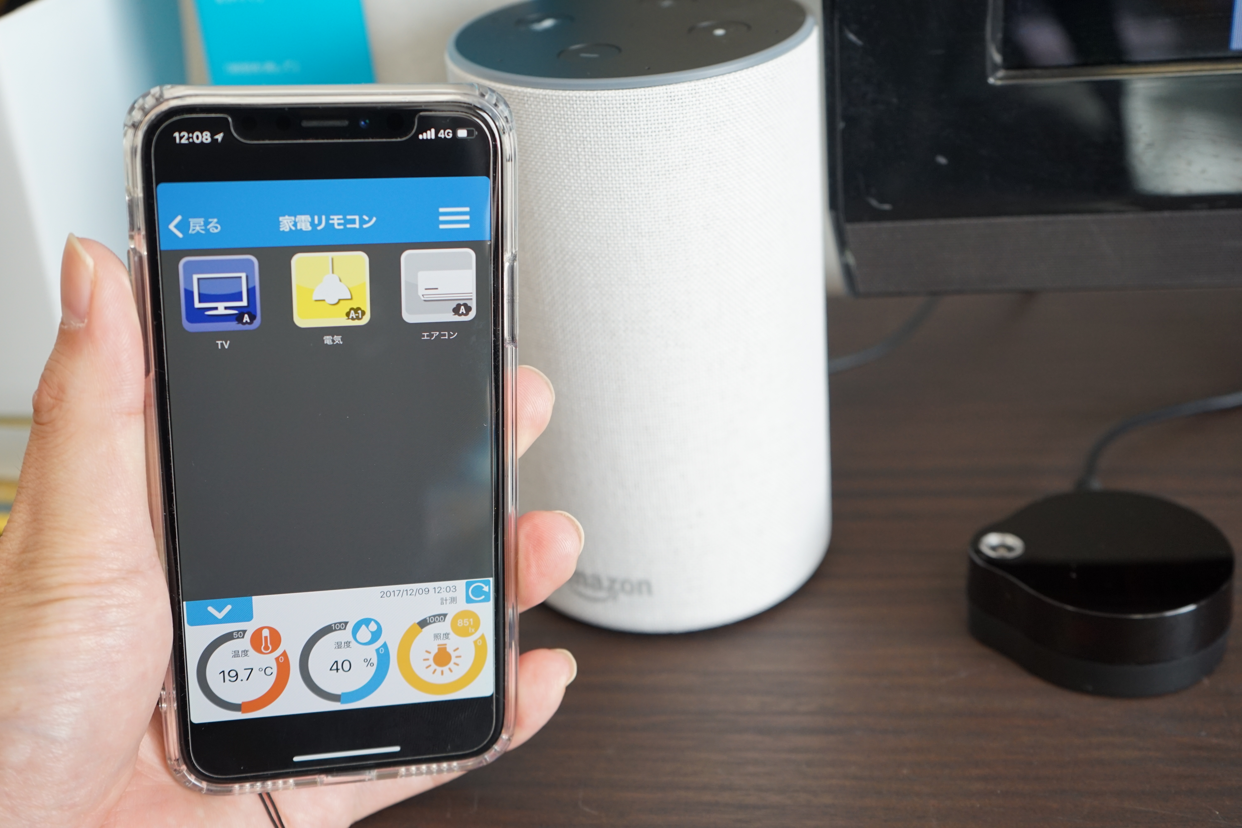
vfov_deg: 30.5
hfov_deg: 44.5
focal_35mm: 44
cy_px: 414
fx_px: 1518
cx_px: 621
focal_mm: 44
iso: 800
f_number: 5.6
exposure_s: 1/60
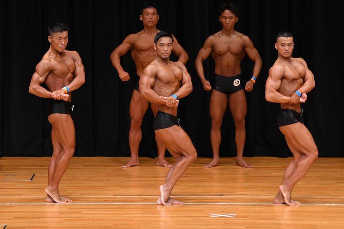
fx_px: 2436
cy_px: 114
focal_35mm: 255
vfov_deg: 5.4
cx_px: 172
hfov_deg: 8.1
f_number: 5.6
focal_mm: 170
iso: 3200
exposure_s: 1/400
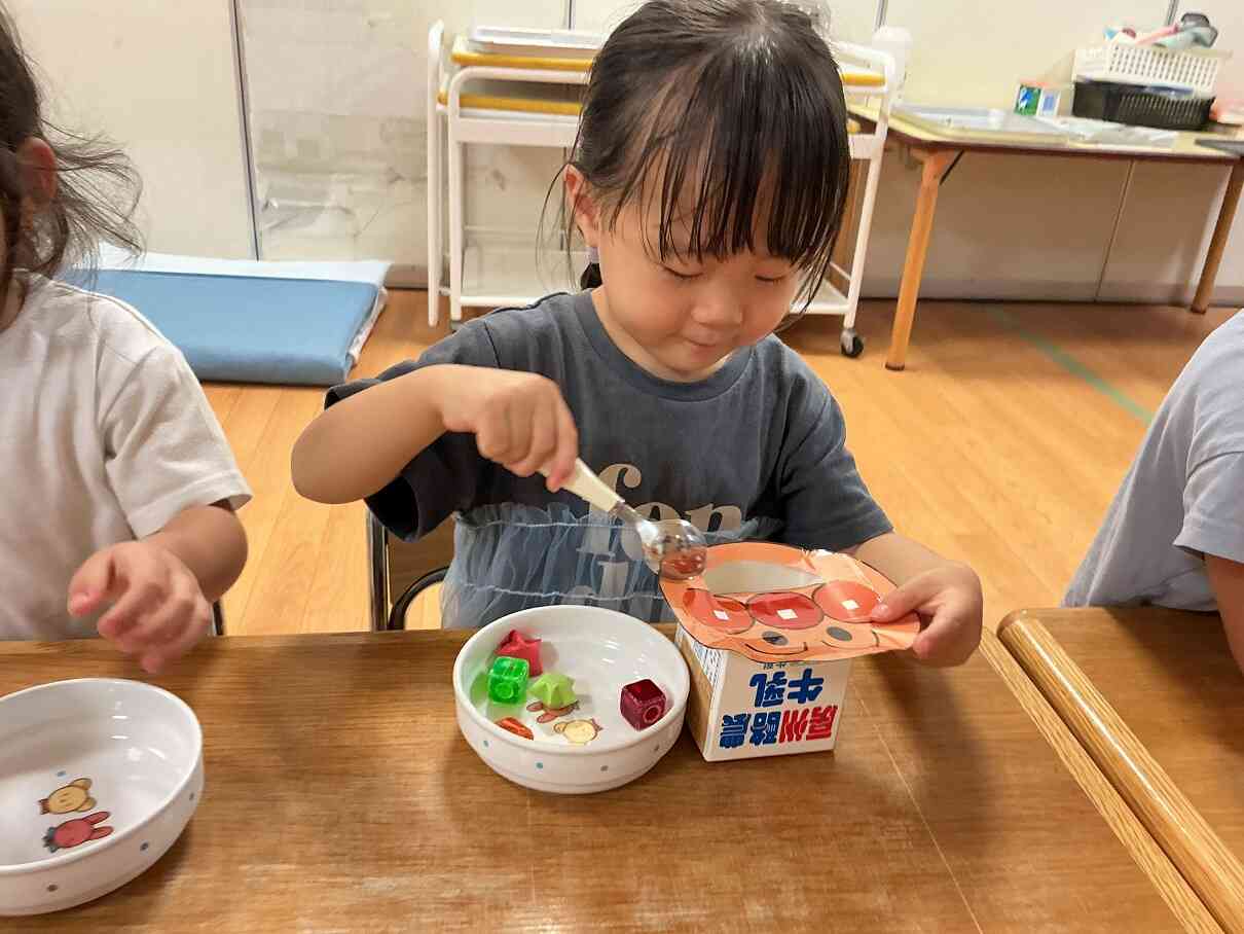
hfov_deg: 61.6
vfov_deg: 48.2
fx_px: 1042
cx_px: 622
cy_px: 467
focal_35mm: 29
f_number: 1.8
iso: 100
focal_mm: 3
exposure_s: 1/50
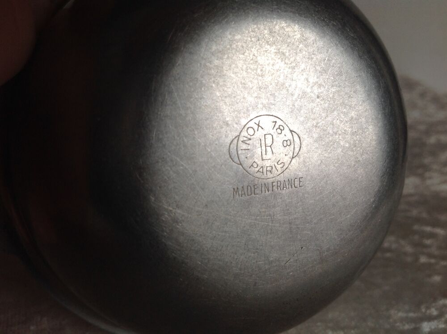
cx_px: 224
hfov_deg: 52.7
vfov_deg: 40.6
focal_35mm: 35
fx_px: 451
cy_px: 167
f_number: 2.4
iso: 50
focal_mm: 4.28
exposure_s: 1/24
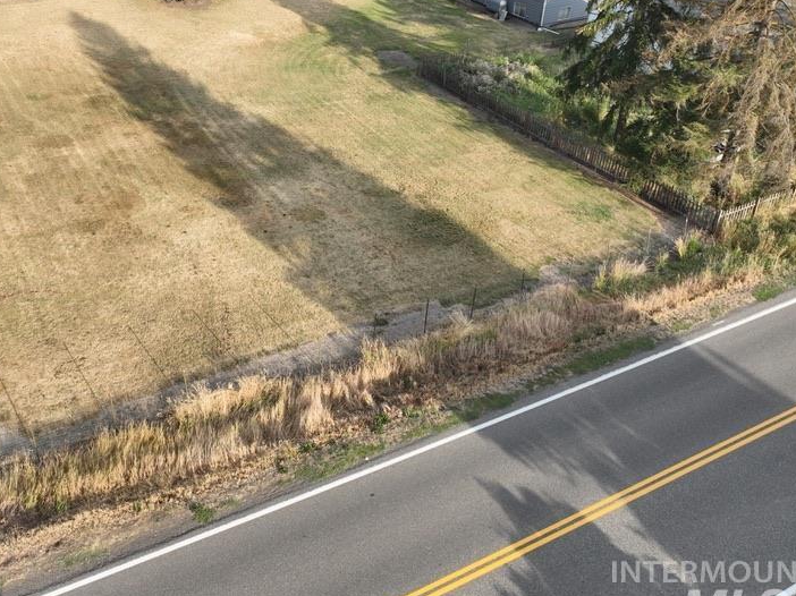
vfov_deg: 40.6
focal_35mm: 35
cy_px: 256
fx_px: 805
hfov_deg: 52.0
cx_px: 293
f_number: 2.8
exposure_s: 1/800
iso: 120
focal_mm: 12.29
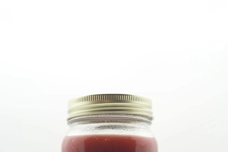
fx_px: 336
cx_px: 113
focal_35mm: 53
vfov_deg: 23.7
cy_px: 172
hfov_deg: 37.5
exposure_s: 1/200
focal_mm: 35
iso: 1250
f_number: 4
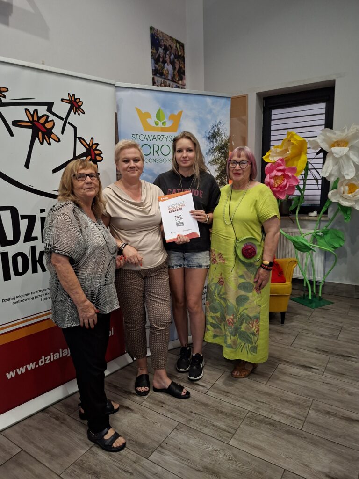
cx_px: 180
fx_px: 318
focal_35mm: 23
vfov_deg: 73.9
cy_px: 240
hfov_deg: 58.9
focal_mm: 5.54
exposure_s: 1/50
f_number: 1.8
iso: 250
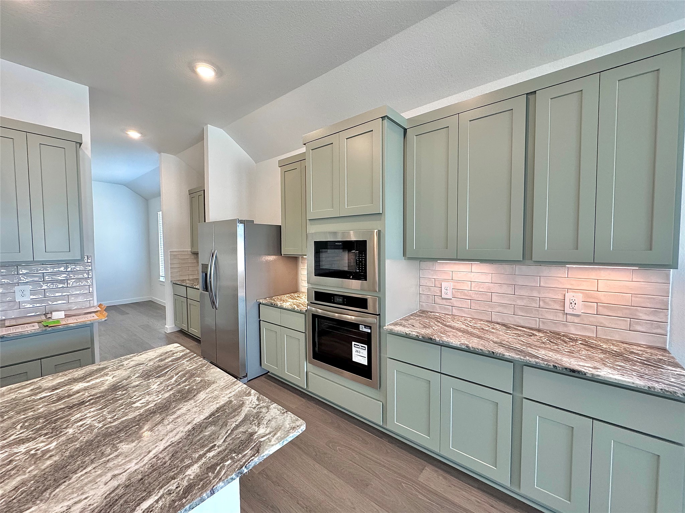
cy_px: 256
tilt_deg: -2.3
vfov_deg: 85.7
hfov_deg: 102.1
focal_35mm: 14
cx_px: 342
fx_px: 277
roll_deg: +0.8
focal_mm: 2.22
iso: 250
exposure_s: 1/120
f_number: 2.2
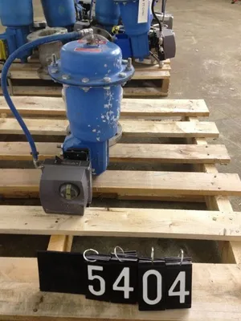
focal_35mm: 35
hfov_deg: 40.7
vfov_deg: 52.6
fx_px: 325
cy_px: 160
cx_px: 120
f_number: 2.4
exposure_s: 1/20
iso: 250
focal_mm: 4.28
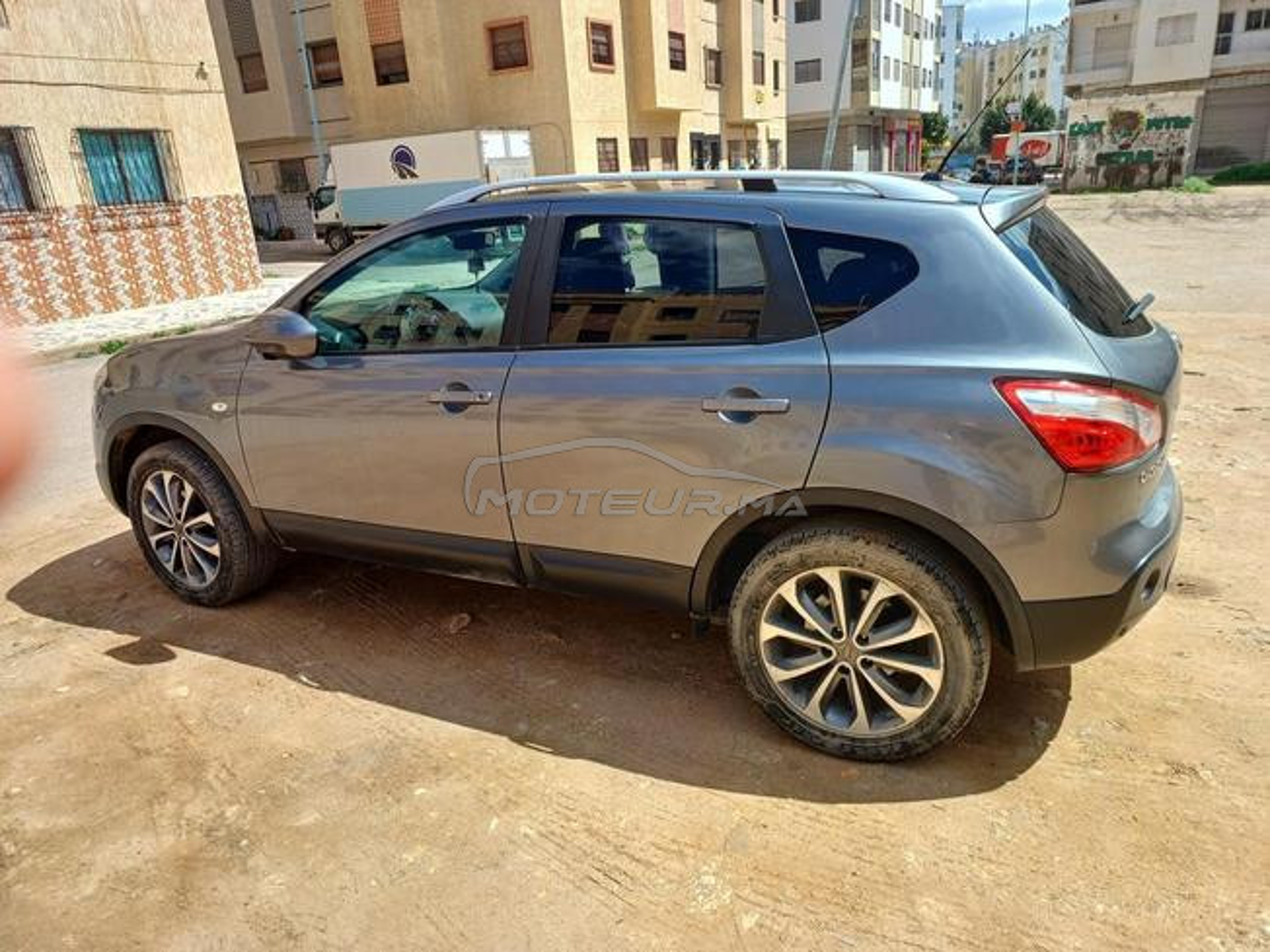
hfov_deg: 73.9
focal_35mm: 23
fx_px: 844
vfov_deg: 58.9
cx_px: 635
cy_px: 476
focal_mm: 5.06
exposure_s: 1/398
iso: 20
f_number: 1.8
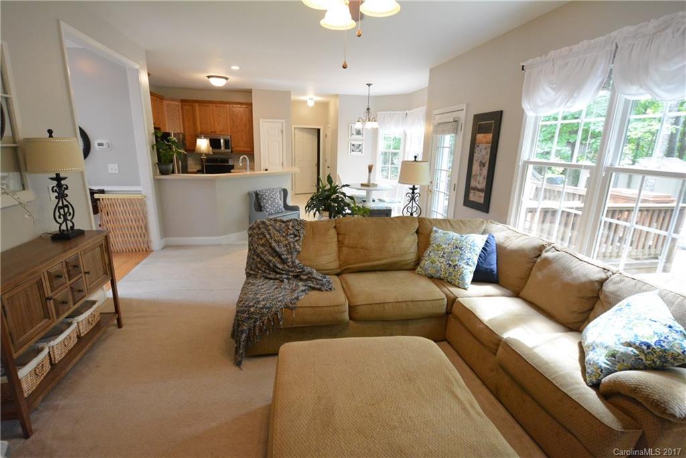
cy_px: 229
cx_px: 343
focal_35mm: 16
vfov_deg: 72.1
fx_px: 314
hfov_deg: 95.0
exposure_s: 1/160
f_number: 4
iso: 3200
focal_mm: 11
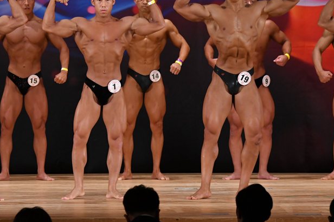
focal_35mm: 283
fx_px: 2624
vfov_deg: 4.9
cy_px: 95
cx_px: 132
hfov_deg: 7.3
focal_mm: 150
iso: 3200
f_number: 5.6
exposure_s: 1/400
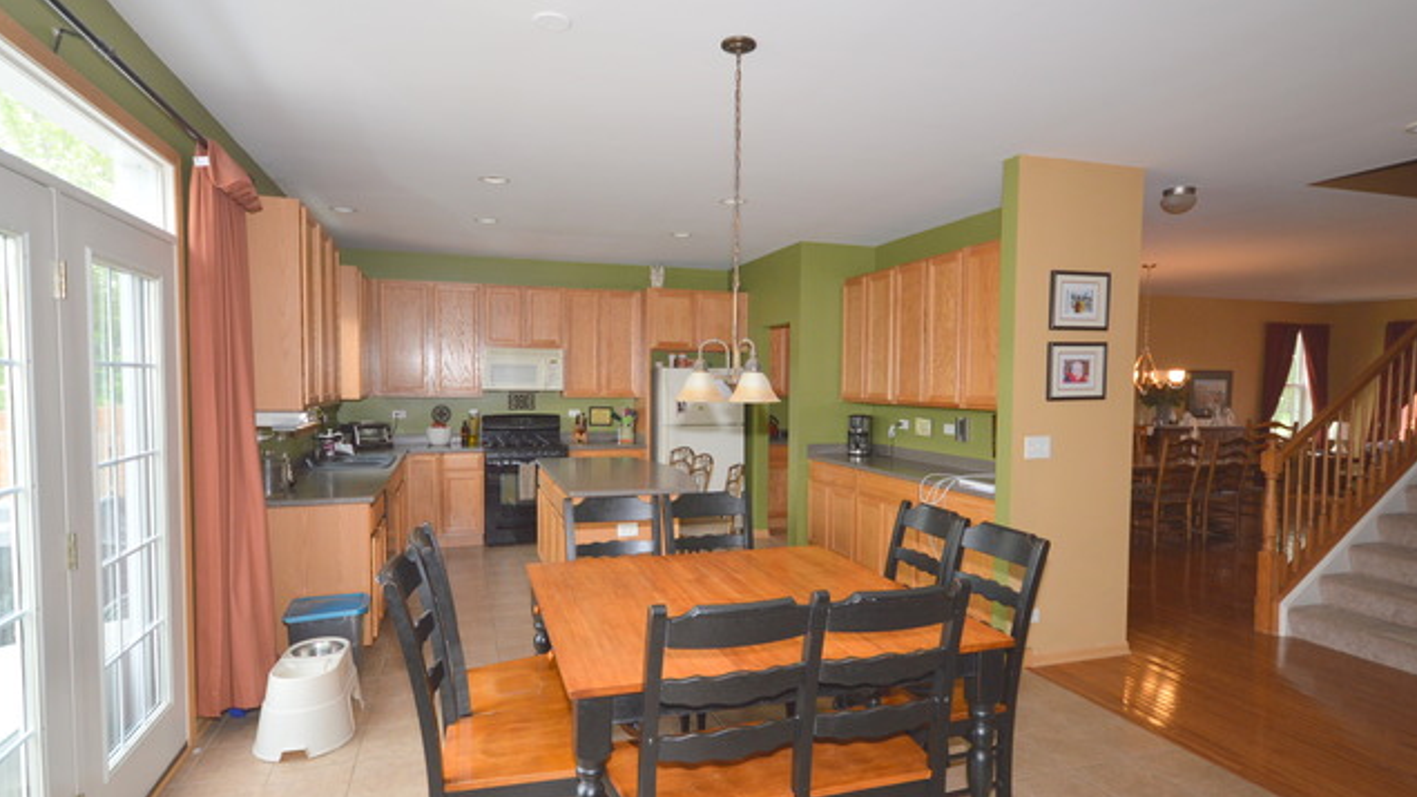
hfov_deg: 89.6
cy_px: 420
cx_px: 710
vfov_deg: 58.3
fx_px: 714
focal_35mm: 19
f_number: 4.5
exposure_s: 1/60
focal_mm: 12
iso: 400
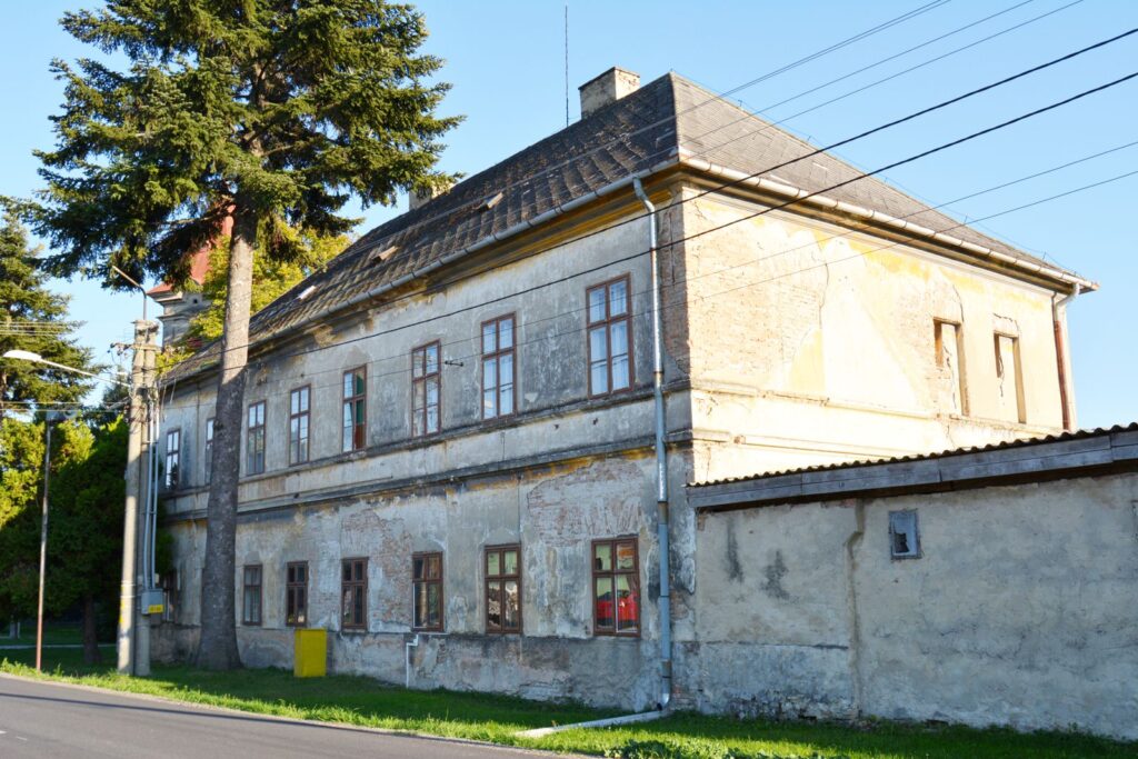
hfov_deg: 55.1
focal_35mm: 34
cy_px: 380
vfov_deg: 38.4
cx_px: 569
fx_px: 1091
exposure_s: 1/320
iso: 200
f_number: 9
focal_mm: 23
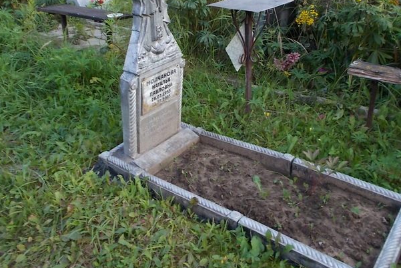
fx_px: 401
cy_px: 86
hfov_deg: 53.0
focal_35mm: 36
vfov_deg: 36.5
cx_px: 220
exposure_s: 1/100
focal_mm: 4.6
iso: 80
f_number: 3.2
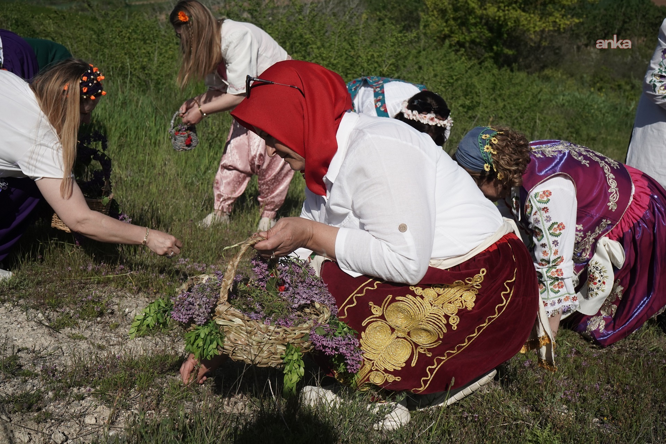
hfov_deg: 47.4
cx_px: 333
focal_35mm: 41
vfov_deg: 32.6
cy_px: 222
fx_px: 758
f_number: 8
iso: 1250
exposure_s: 1/8000
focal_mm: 41
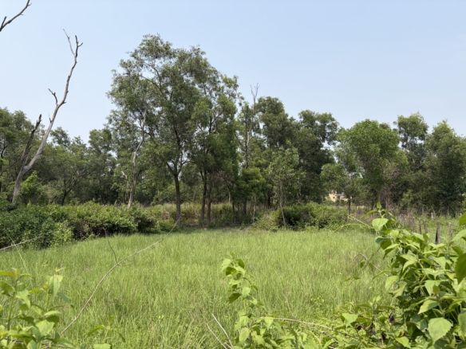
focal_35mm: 26
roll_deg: +1.7
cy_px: 174
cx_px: 233
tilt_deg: +6.0
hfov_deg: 67.3
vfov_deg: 53.1
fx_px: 350
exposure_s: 1/2865
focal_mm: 5.96
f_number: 1.6
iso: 50
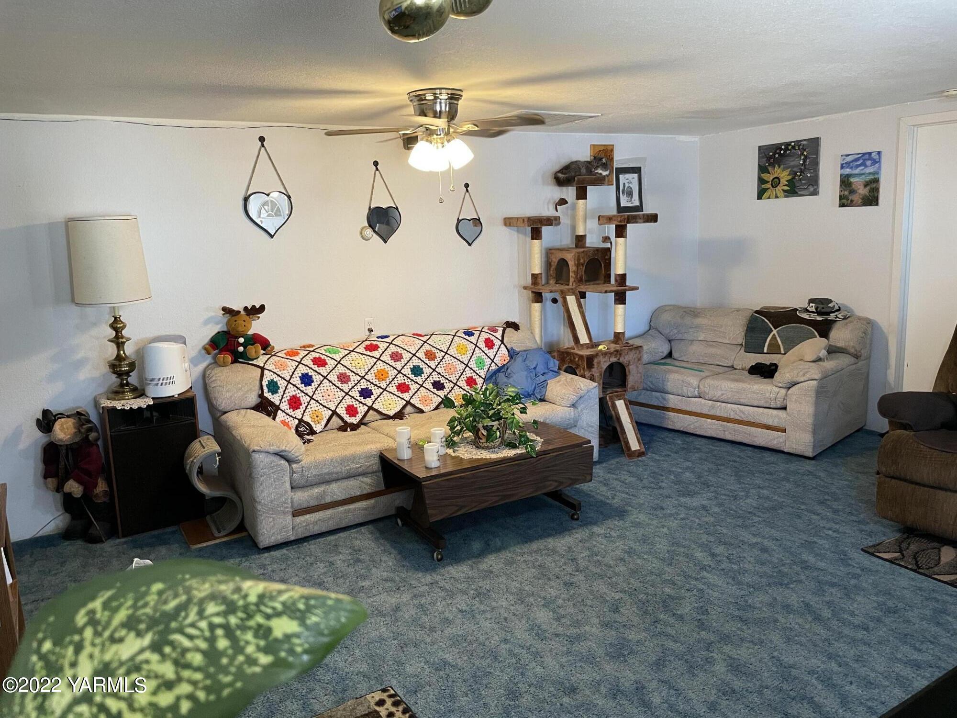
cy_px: 359
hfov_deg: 67.3
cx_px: 478
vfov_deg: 53.1
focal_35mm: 26
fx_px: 719
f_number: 1.6
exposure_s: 1/60
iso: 200
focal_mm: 4.2
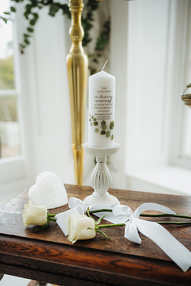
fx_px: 279
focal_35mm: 35
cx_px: 96
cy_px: 143
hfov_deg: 37.9
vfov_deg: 54.4
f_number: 2
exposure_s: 1/320
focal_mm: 35
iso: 200
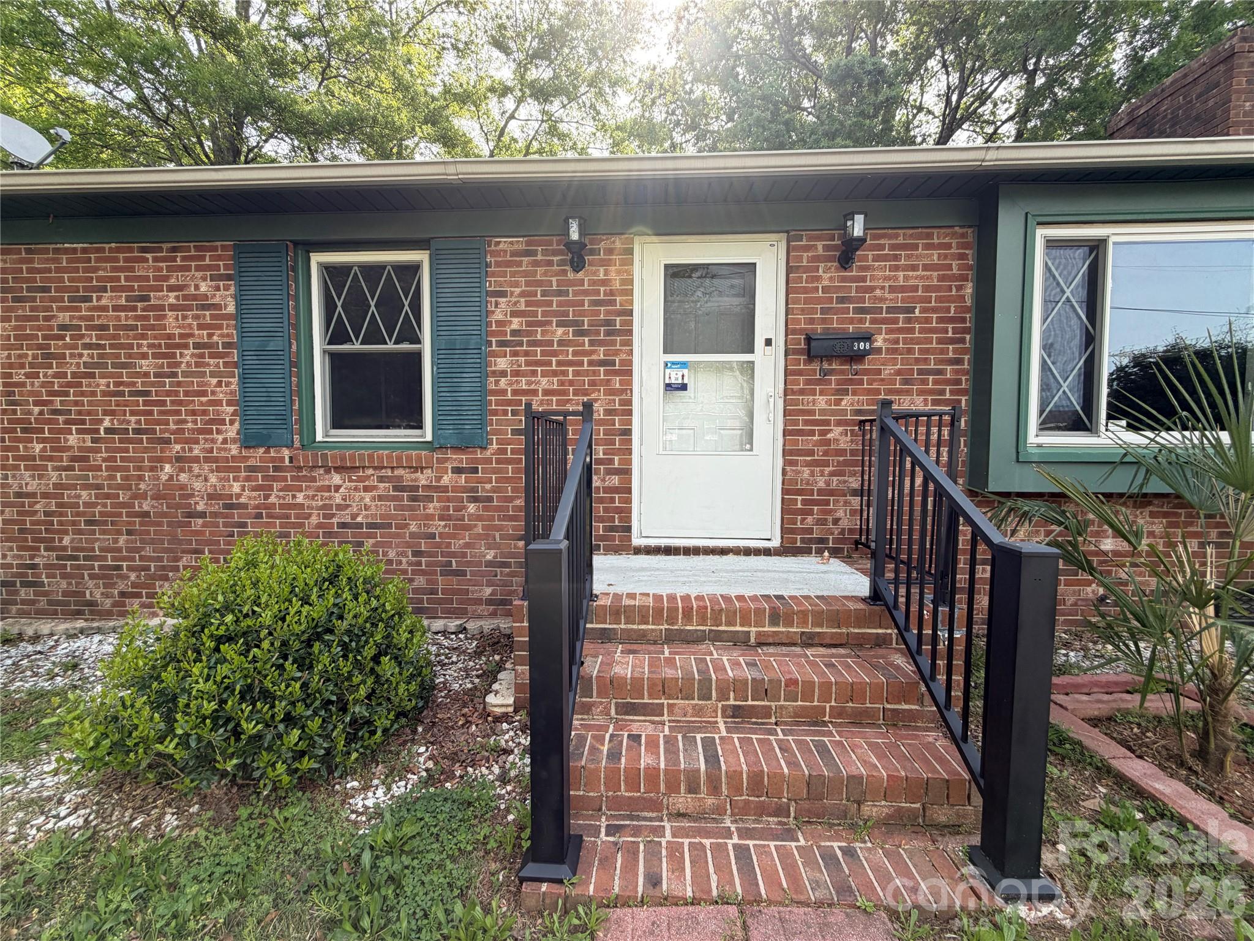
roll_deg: -0.1
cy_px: 470
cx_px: 627
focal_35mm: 14
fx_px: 507
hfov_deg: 102.1
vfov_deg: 85.7
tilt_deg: -2.8
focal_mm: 2.22
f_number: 2.2
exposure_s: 1/193
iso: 50
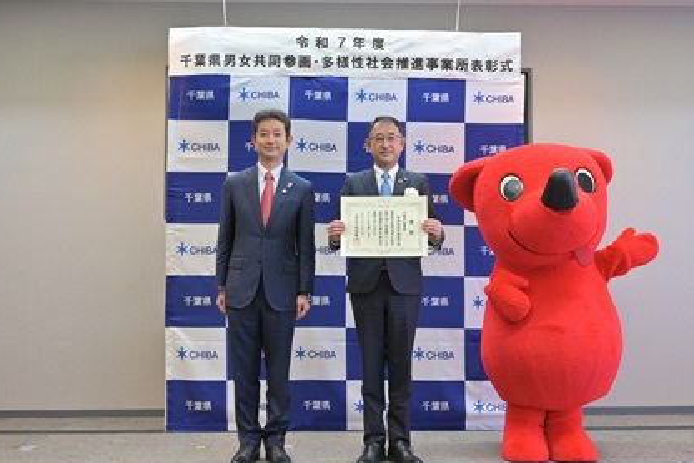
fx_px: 744
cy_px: 240
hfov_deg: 50.0
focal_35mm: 39
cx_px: 378
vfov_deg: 34.6
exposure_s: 1/80
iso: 800
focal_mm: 33.5
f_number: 4.5
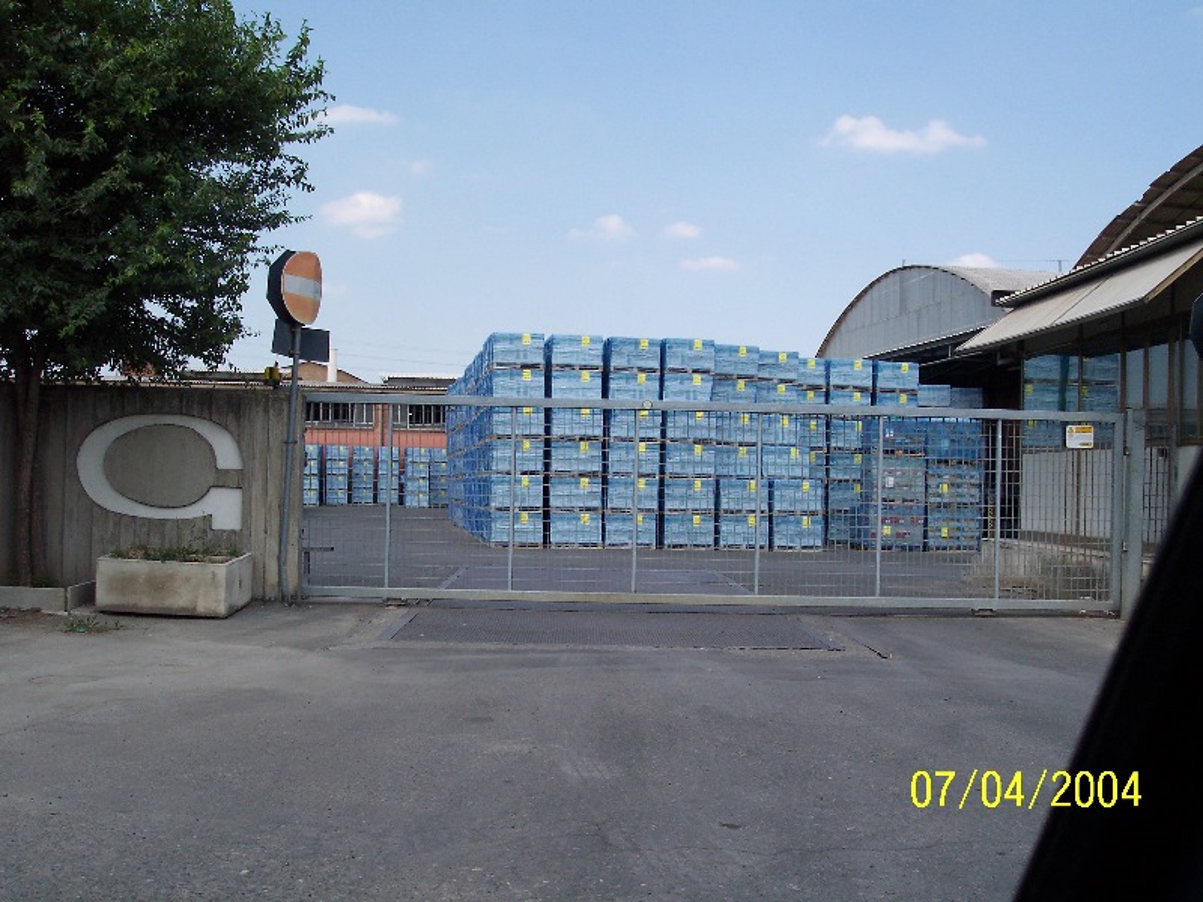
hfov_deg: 49.0
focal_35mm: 38
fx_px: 1321
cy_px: 451
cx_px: 602
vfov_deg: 37.7
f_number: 4.8
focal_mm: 8
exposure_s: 1/700
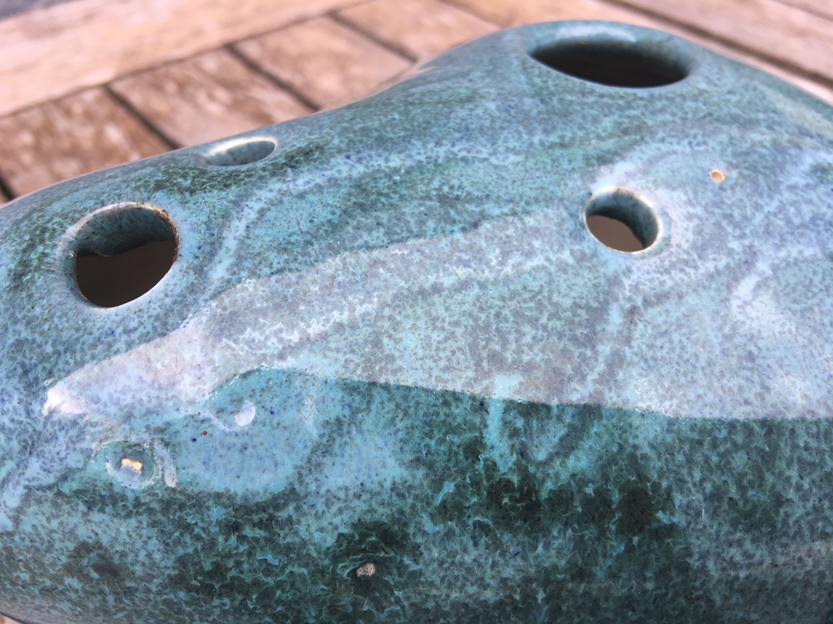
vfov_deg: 48.2
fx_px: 698
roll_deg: +1.2
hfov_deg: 61.7
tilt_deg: -42.1
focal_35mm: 29
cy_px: 312
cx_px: 416
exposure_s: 1/150
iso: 25
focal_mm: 4.15
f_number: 2.2
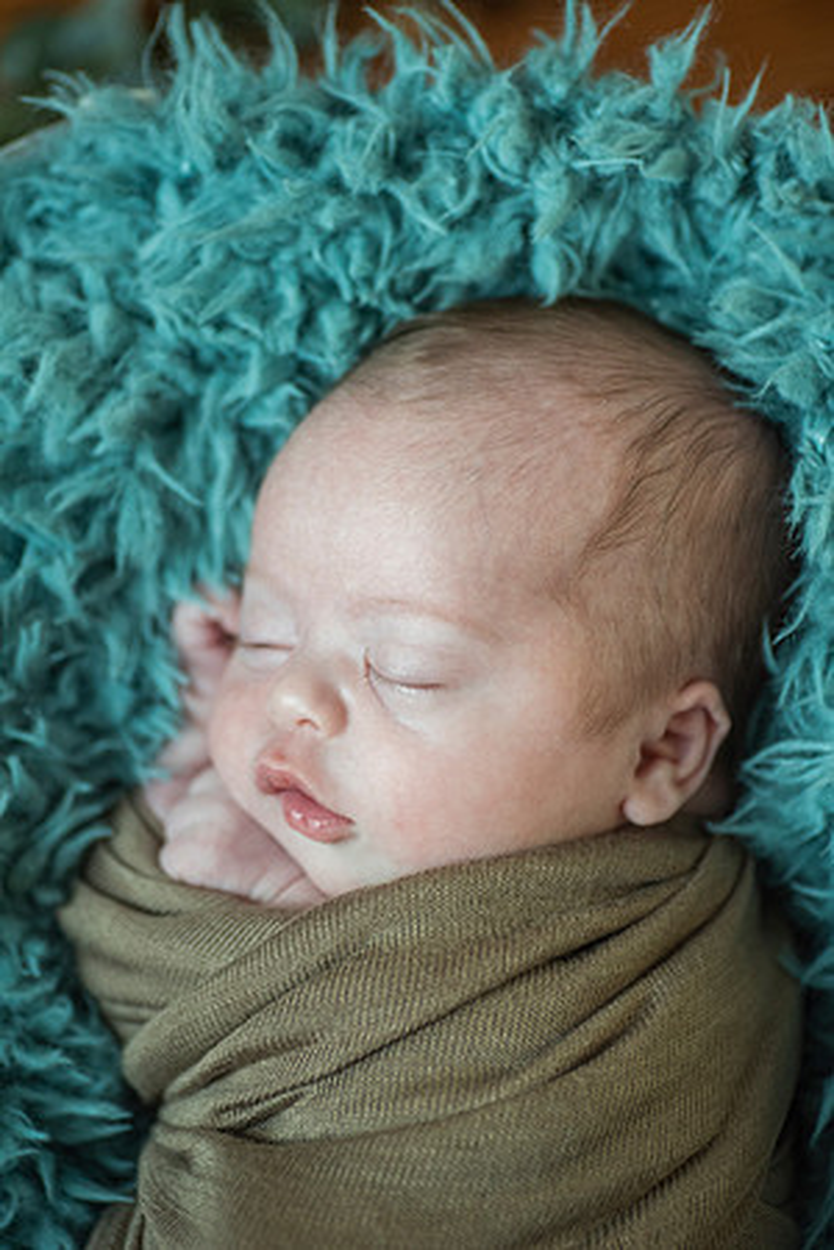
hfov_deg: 15.2
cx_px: 417
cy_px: 625
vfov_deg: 22.6
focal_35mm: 90
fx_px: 3127
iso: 1600
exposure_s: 1/125
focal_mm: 90
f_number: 3.5
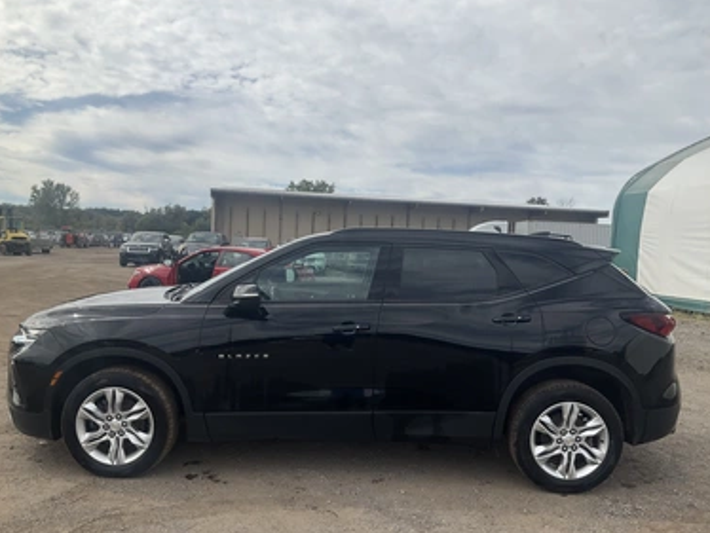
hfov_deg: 58.3
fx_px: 636
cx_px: 355
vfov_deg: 45.5
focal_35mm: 31
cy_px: 264
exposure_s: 1/2667
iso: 25
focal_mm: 3
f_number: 1.8
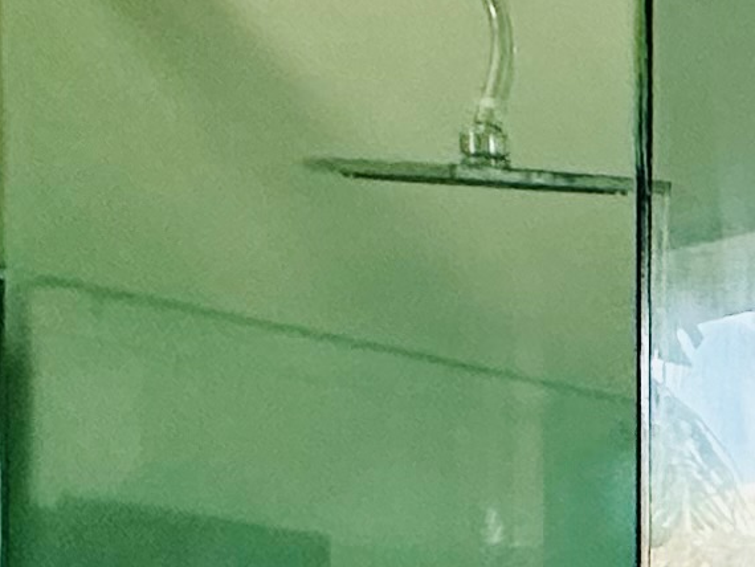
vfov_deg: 14.1
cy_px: 811
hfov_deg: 15.4
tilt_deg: -0.8
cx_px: 1560
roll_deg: +0.0
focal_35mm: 99
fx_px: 2160
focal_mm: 2.22
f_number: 2.2
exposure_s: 1/120
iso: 250
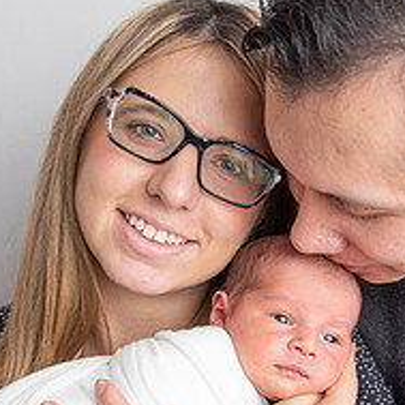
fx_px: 900
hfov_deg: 25.3
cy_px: 288
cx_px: 264
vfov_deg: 25.1
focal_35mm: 68
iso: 250
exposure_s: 1/160
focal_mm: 26
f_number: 3.5
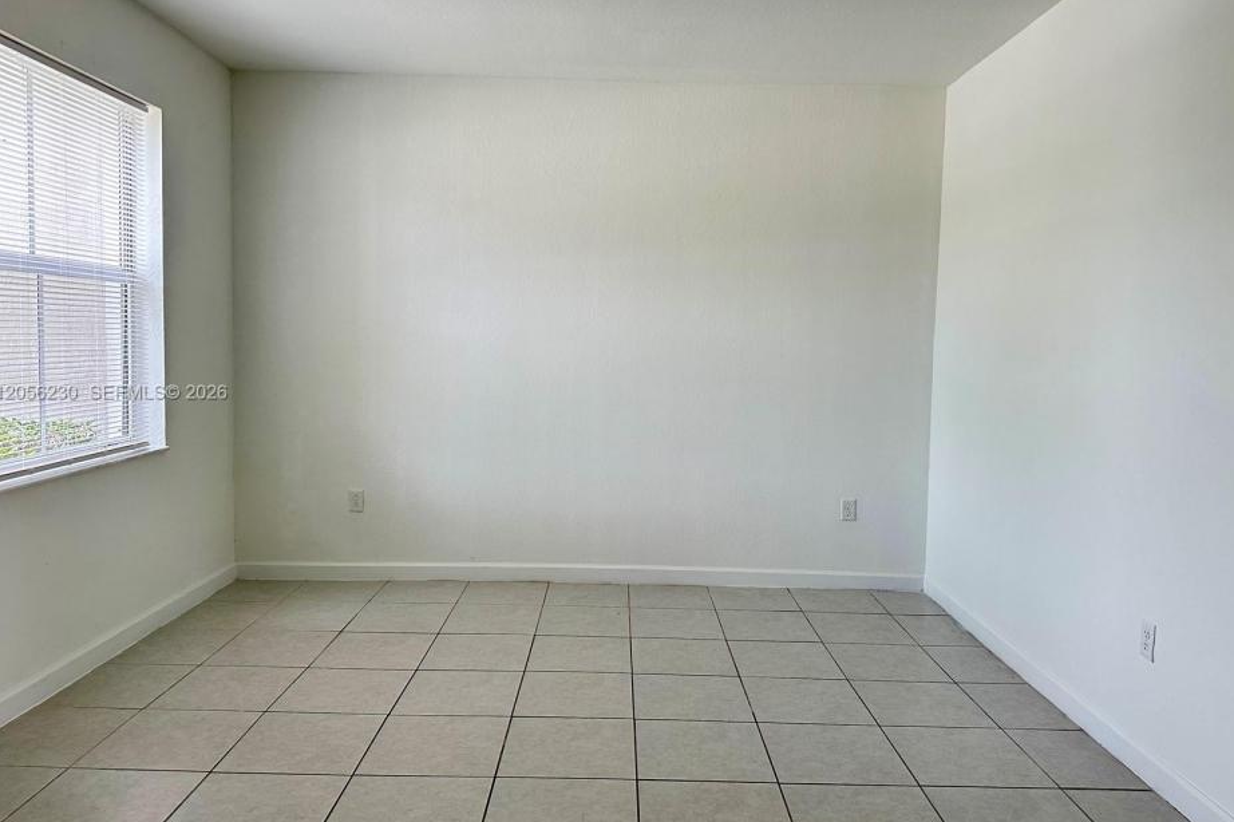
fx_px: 891
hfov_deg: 69.4
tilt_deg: -3.5
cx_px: 620
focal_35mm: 26
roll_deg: -1.2
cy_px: 394
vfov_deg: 49.5
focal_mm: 6.86
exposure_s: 1/111
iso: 250
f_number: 1.78
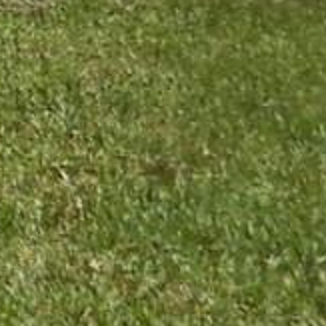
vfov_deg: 7.3
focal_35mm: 208
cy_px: -694
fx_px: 2216
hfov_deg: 6.4
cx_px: -1086
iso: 80
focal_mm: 4.3
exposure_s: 1/1250
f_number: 3.4
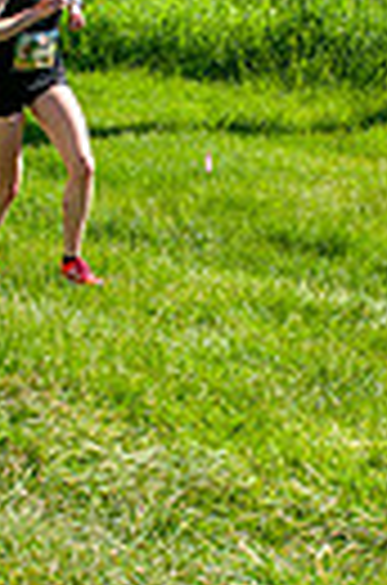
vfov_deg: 16.4
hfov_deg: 10.9
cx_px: 142
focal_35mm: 125
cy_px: 184
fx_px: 2026
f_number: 8
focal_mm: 24
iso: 200
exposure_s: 1/400
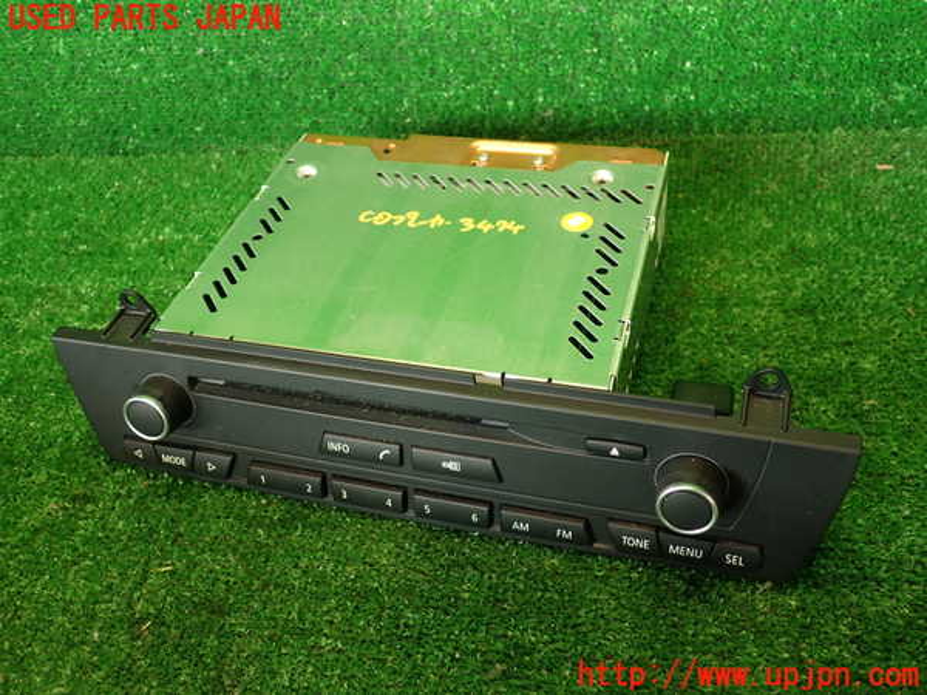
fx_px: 857
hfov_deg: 56.8
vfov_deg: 44.2
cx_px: 464
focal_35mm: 32
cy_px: 348
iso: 200
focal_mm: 5.79
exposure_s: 1/40
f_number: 2.4
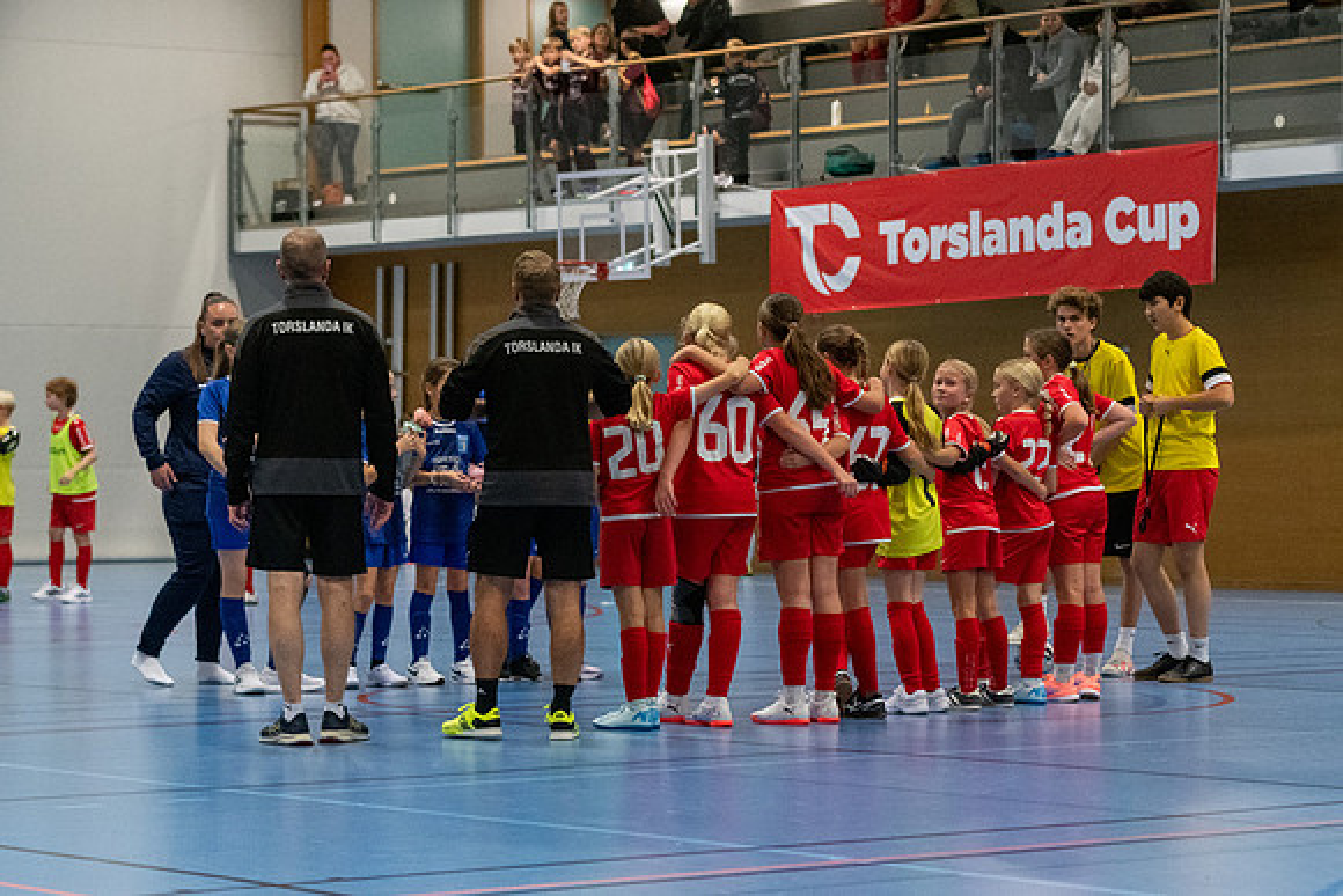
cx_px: 672
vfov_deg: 12.6
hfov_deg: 18.7
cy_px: 448
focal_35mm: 109
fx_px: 4074
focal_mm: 70
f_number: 3.5
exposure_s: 1/640
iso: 8000
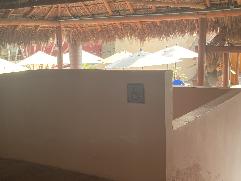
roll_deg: +1.9
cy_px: 99
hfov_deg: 37.5
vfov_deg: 28.5
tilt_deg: -9.3
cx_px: 107
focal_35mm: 51
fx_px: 355
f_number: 1.8
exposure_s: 1/122
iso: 25
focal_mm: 3.99
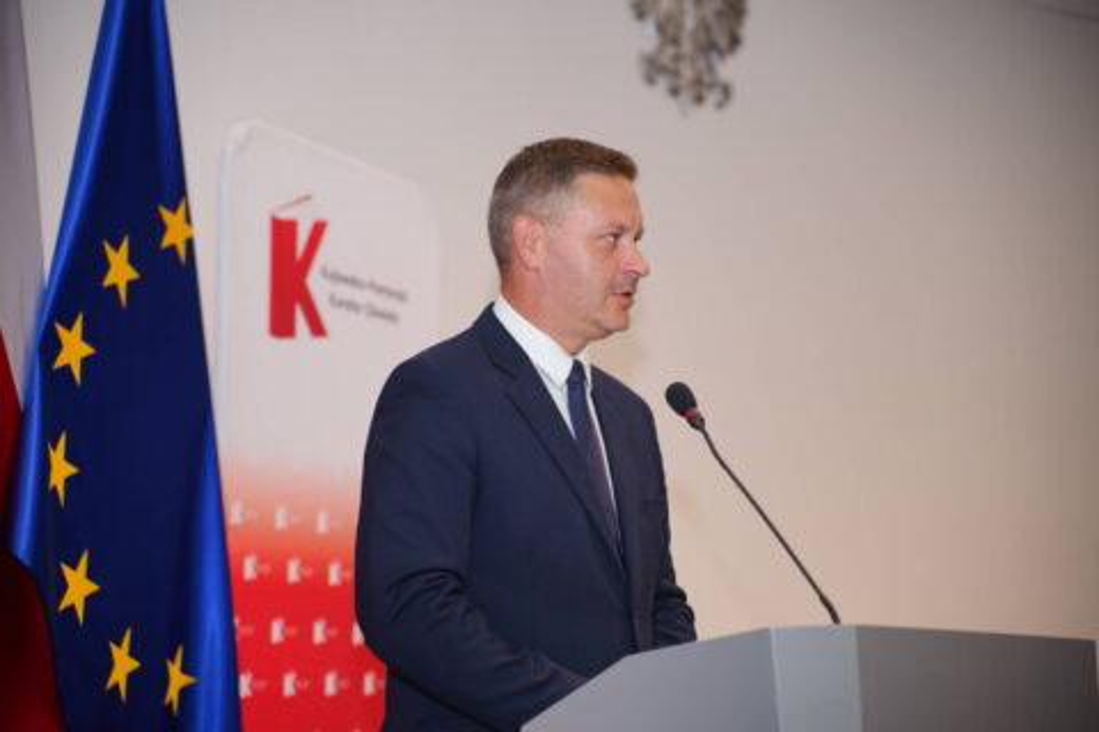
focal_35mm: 75
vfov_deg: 18.2
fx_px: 2289
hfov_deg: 27.0
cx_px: 550
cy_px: 366
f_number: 2.8
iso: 400
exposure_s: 1/160
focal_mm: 75
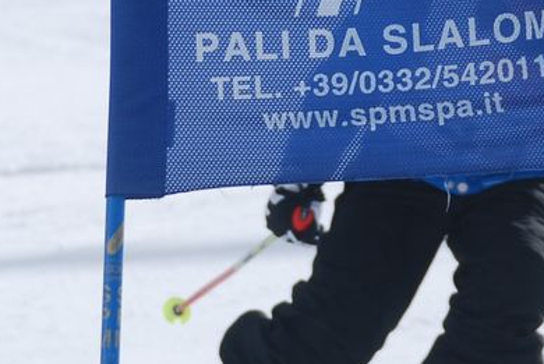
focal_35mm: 1016
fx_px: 15371
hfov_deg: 2.0
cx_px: 113
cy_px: 204
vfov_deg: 1.4
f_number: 5.3
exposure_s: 1/1250
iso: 100
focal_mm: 165
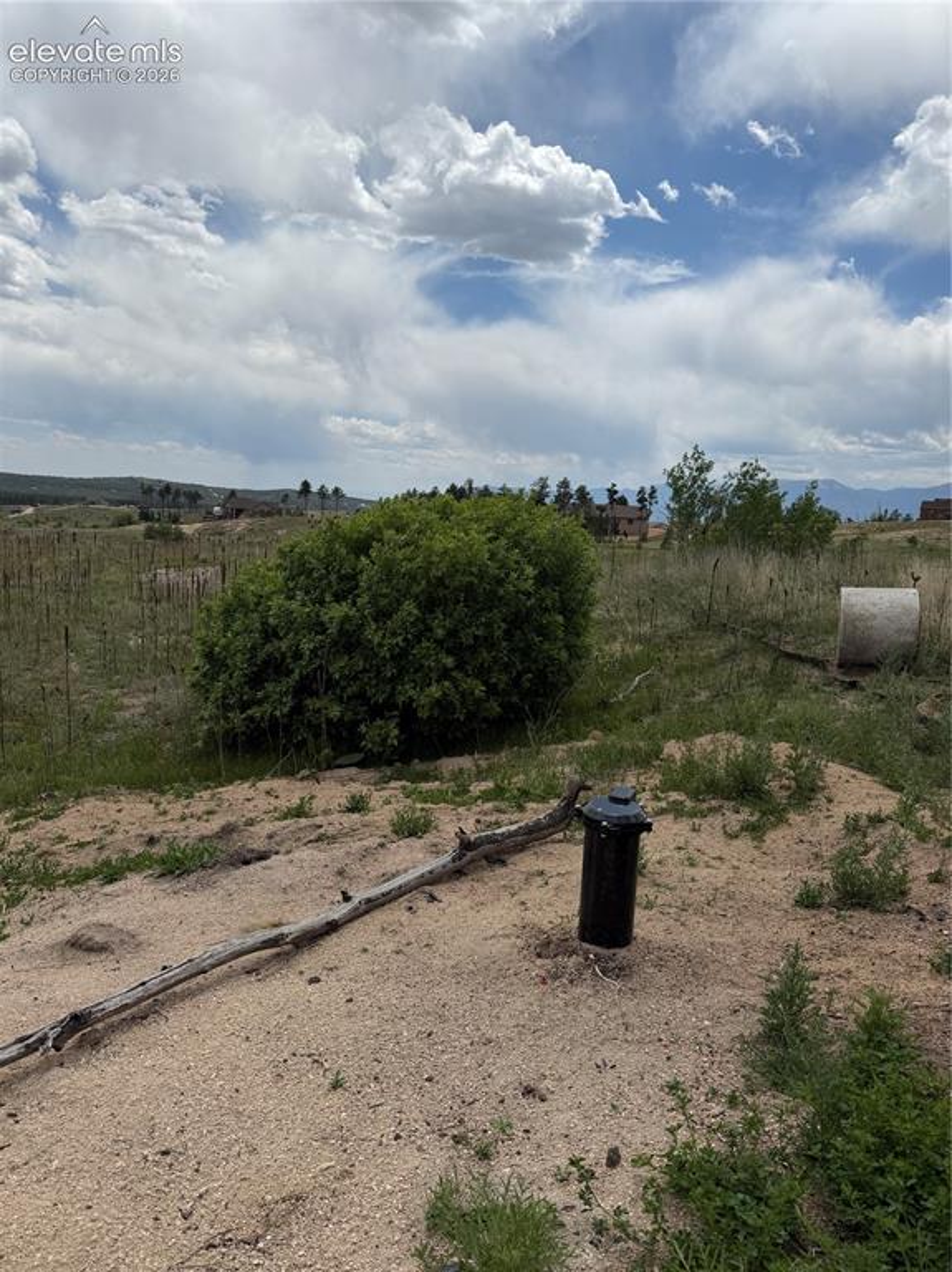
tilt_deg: -9.4
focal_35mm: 24
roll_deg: -2.8
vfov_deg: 71.6
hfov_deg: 56.8
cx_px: 476
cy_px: 636
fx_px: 881
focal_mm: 6.76
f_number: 1.78
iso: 80
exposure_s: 1/8130
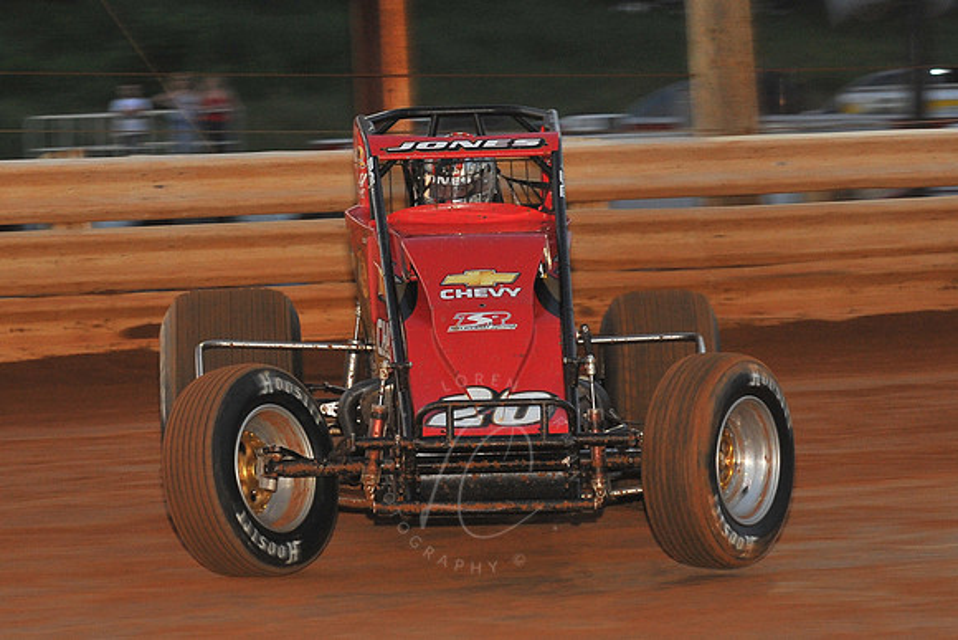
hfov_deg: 17.1
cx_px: 479
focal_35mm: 120
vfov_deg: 11.4
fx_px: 3194
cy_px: 320
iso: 1000
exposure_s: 1/320
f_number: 8
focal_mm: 120
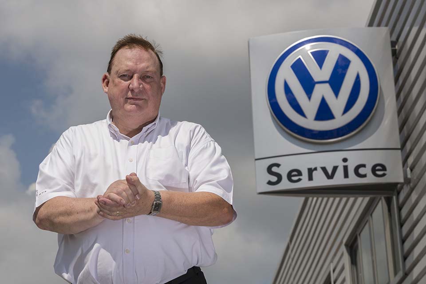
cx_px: 213
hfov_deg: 23.6
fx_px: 1018
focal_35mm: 86
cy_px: 142
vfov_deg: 15.9
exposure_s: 1/200
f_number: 10
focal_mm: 86
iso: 80
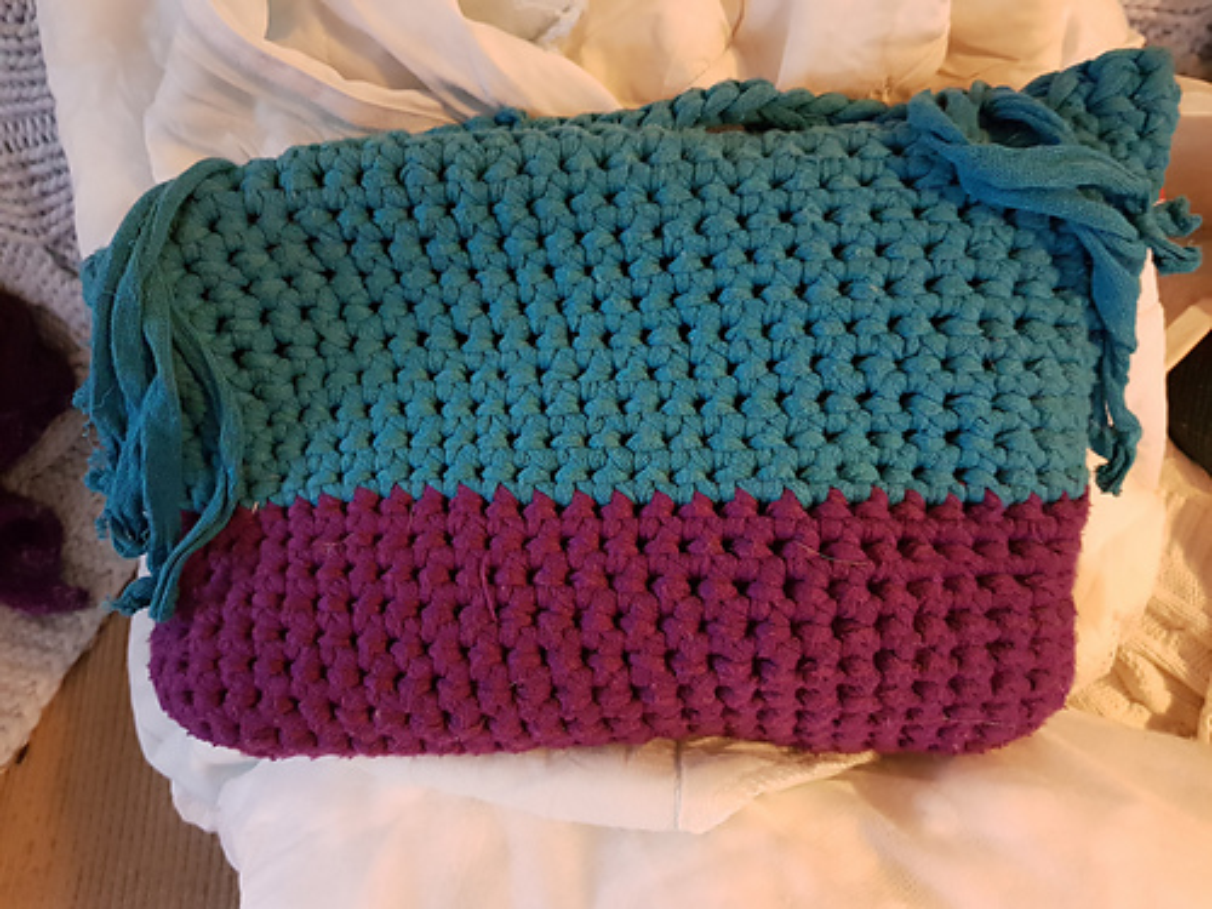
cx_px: 606
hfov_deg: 67.3
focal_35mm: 26
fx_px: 910
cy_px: 454
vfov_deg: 53.1
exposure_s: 1/10
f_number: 1.7
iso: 640
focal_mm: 4.2
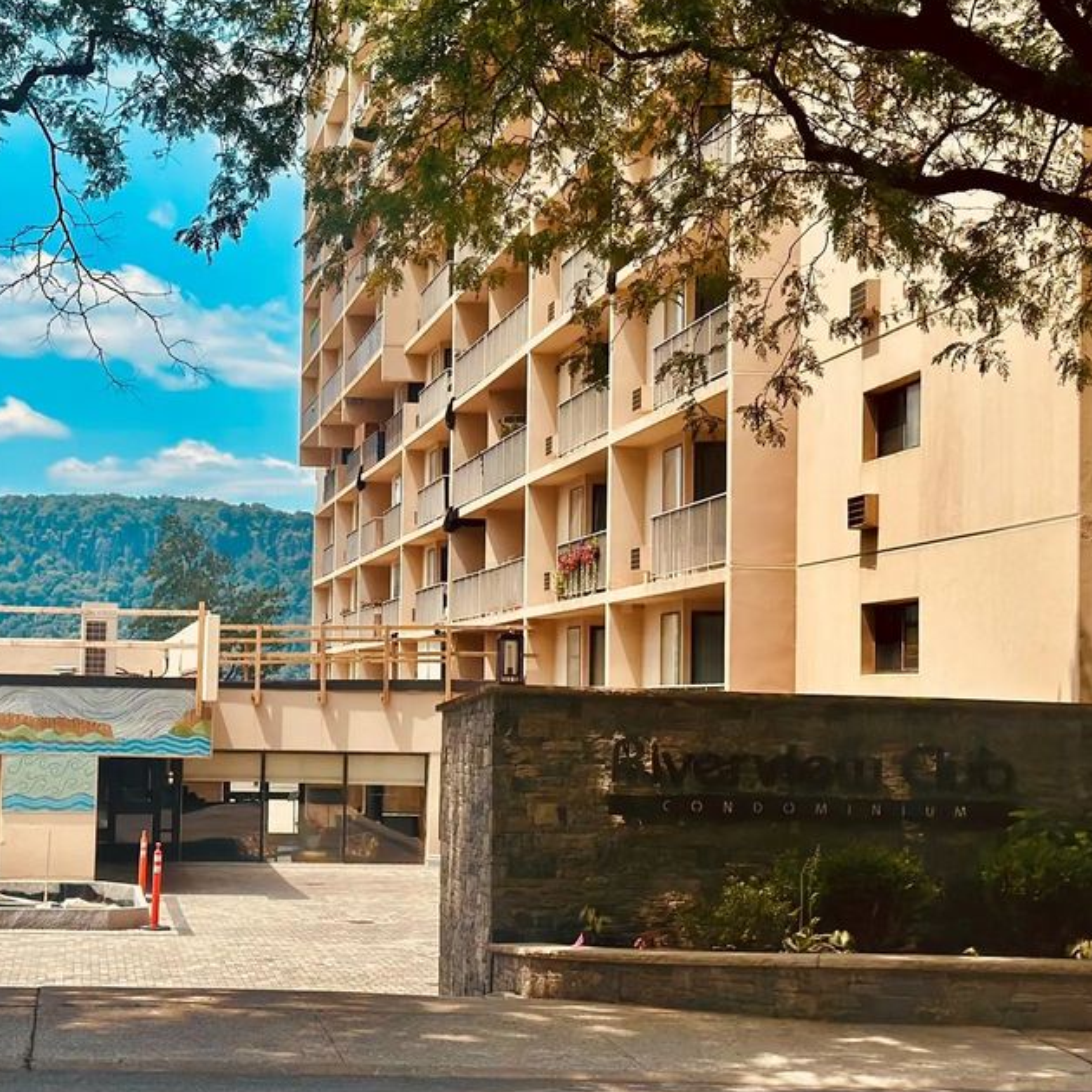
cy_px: 515
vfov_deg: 25.0
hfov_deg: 24.9
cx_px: 404
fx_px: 2463
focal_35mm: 69
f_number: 1.78
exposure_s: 1/5263
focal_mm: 6.86
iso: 100
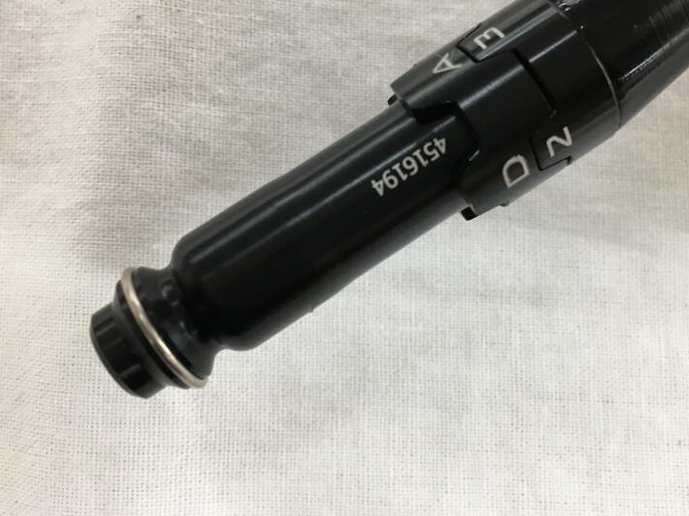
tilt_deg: -81.9
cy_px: 183
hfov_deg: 47.7
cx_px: 402
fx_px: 776
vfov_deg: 36.5
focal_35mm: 39
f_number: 2.2
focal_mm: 4.15
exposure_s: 1/30
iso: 64
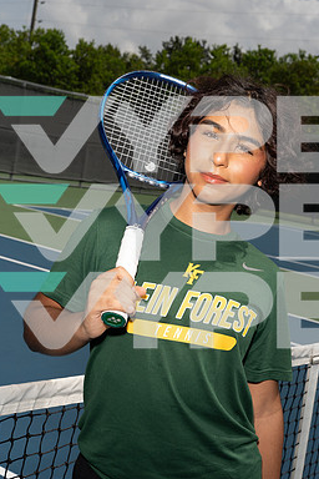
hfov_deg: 22.2
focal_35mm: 61
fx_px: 811
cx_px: 178
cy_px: 223
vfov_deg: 32.9
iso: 100
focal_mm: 52
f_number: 11
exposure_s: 1/250
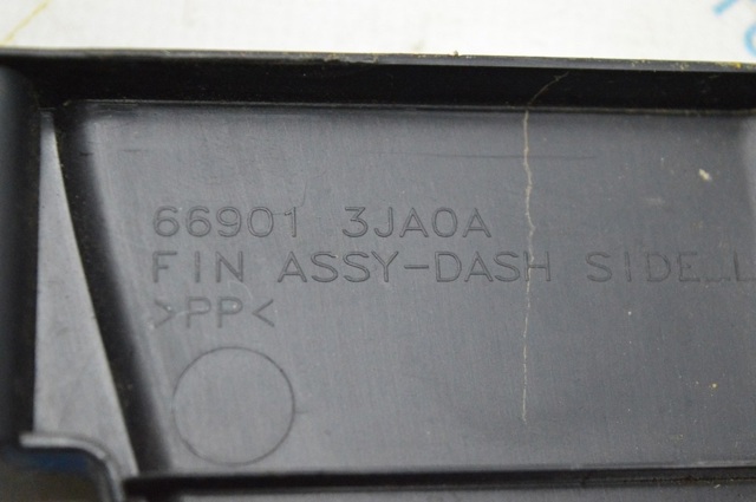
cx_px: 378
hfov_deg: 24.6
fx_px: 1730
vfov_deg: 16.5
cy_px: 251
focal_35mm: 82
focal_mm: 55
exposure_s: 1/200
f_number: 5.6
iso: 6400
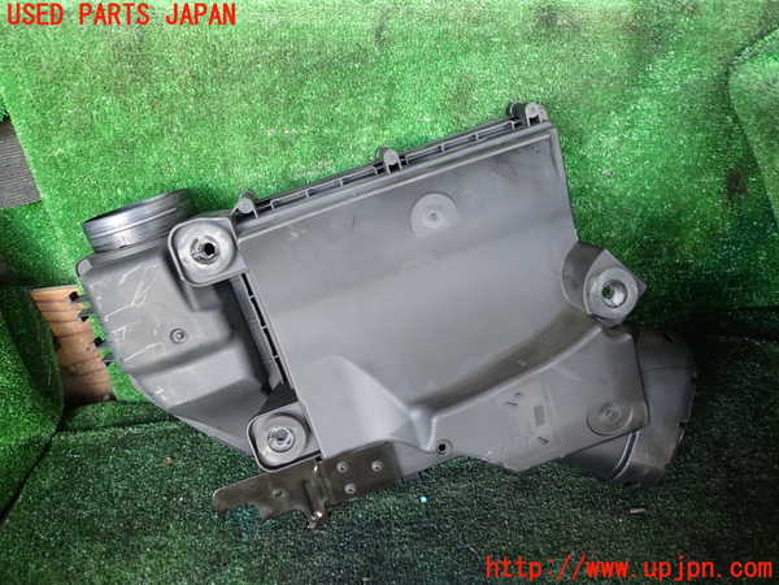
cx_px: 390
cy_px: 292
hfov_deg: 69.4
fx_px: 563
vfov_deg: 54.9
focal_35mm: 25
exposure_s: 1/40
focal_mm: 4.5
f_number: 2
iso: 200
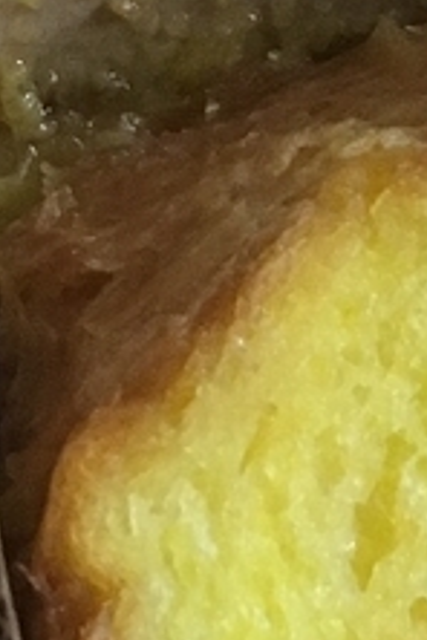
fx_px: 2900
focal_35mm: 163
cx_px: 972
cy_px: 925
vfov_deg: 12.1
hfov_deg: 7.9
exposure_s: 1/30
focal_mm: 4.15
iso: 160
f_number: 2.2
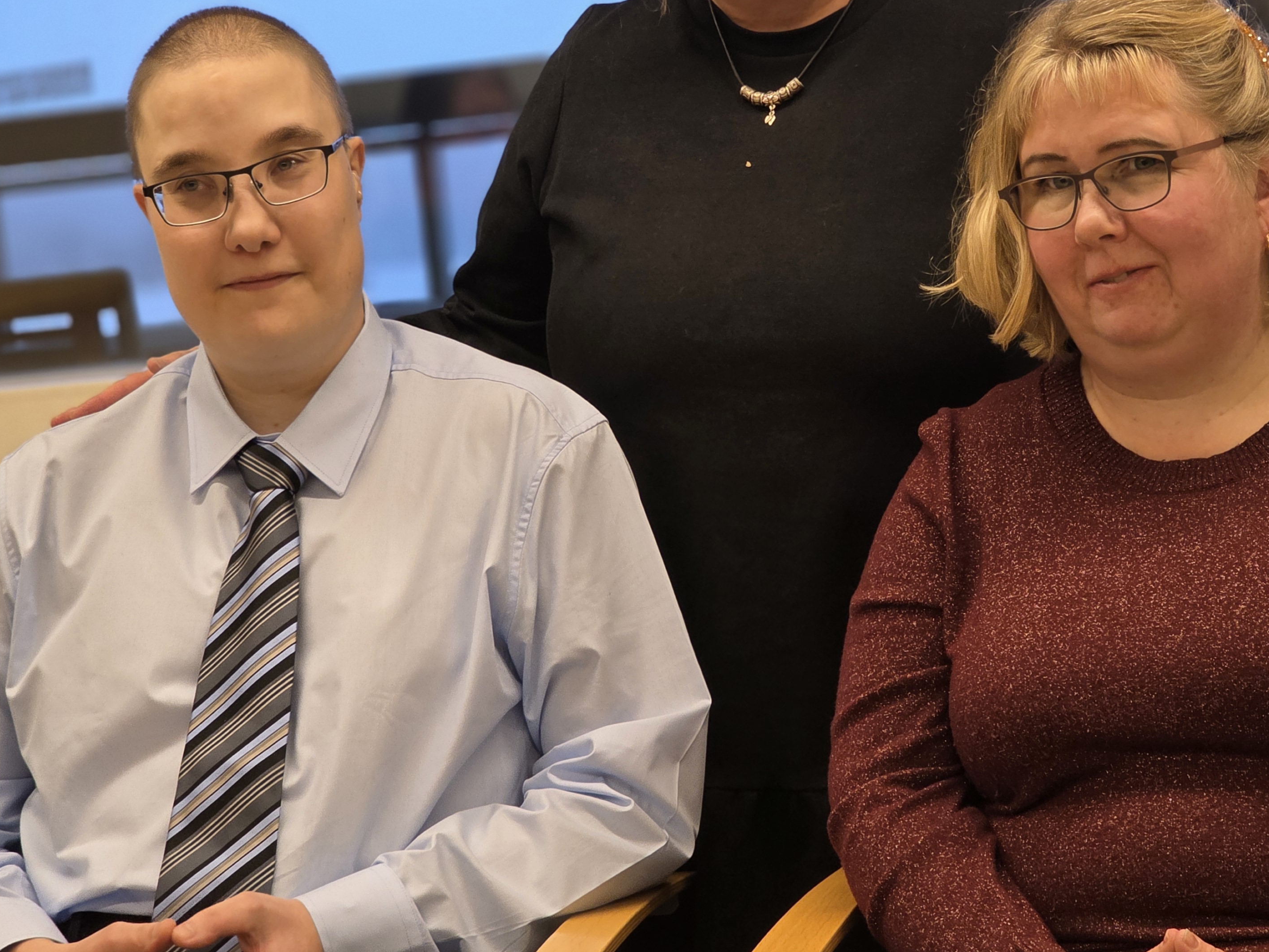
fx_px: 3556
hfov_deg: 20.2
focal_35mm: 97
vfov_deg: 15.2
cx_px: 701
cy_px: 294
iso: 160
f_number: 2.4
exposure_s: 1/100
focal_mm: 7.9
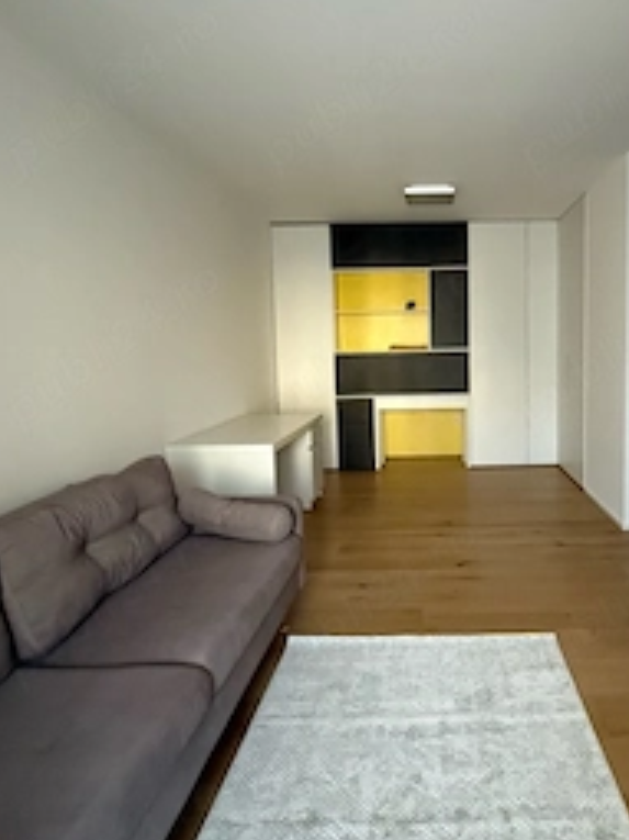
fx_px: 533
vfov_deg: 76.3
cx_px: 435
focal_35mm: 22
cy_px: 385
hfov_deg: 59.2
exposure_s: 1/60
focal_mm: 2.22
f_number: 2.2
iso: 1250
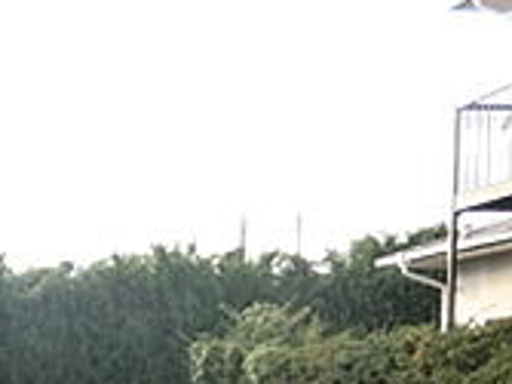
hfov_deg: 20.0
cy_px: 596
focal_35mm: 92
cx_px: -98
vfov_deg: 14.8
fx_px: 1360
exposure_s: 1/160
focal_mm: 4.24
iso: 80
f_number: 3
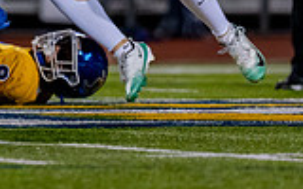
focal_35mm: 928
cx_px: -65
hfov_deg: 2.3
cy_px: -116
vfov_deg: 1.4
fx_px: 7663
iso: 3200
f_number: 2.8
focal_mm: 200
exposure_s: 1/1000
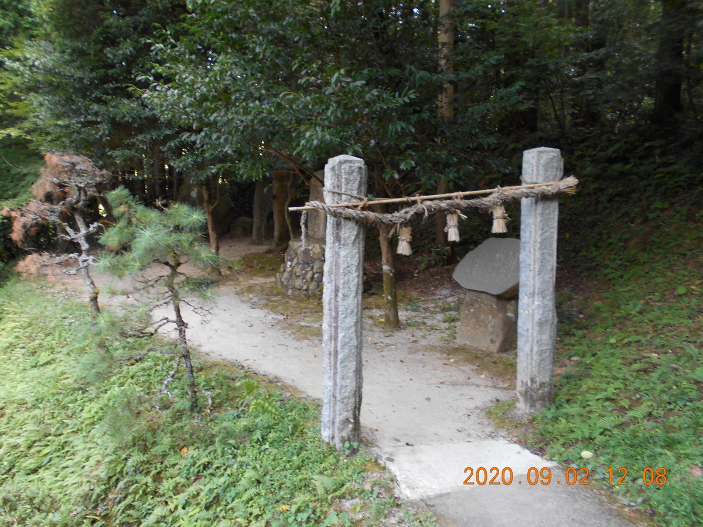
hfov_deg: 67.3
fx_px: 528
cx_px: 352
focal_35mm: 26
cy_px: 264
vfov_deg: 53.1
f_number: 3.2
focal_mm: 4.6
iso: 80
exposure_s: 1/30
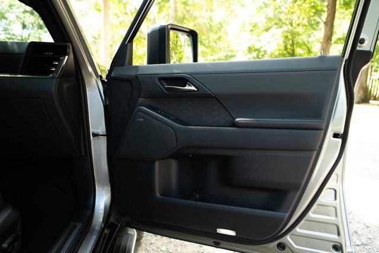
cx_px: 190
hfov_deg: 73.7
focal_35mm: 24
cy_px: 126
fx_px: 253
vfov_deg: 53.2
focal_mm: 24
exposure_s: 1/250
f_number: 2.8
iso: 500
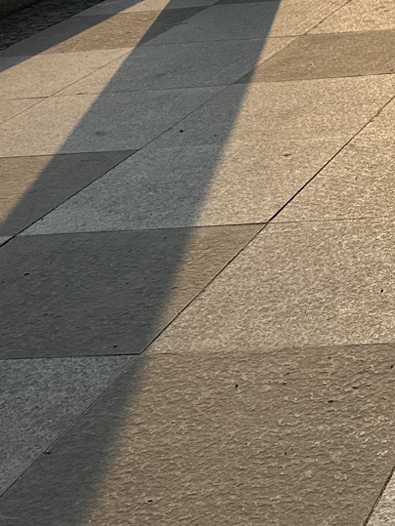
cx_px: 667
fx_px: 1355
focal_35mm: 89
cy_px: -57
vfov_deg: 20.9
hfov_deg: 14.9
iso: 80
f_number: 1.78
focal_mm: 6.86
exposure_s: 1/3472
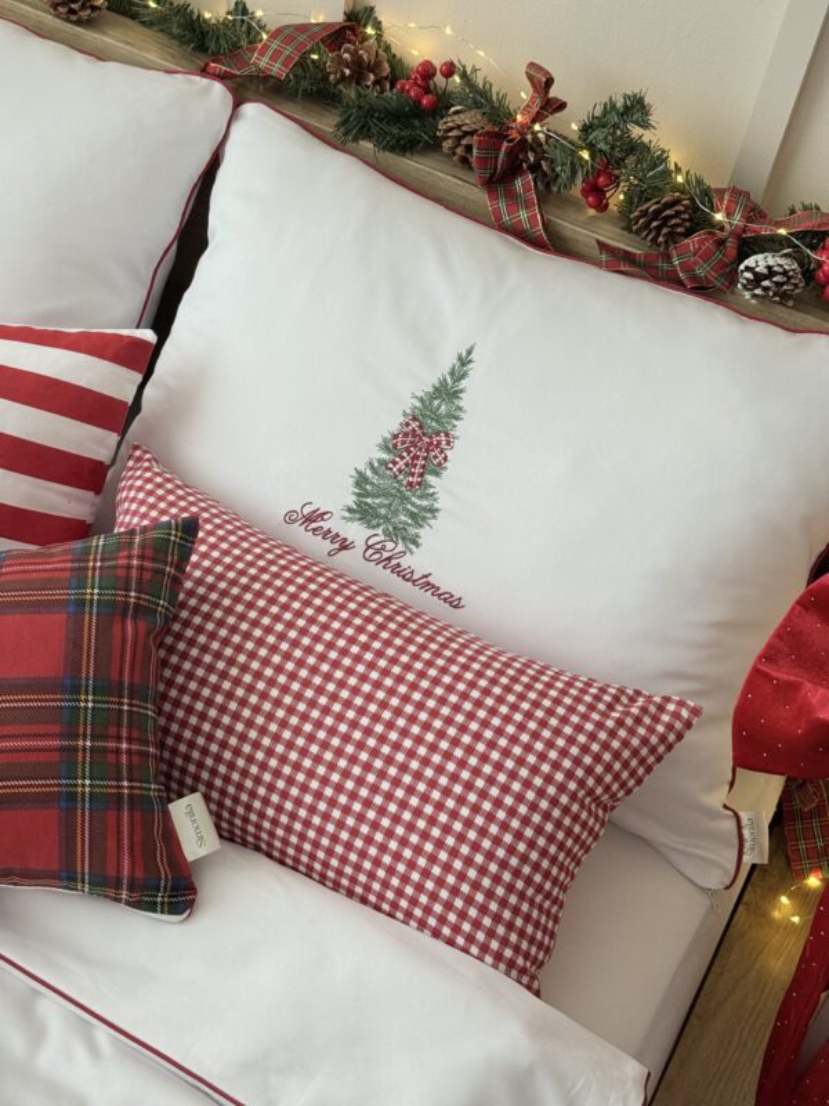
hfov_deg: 30.3
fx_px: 1533
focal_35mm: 48
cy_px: 553
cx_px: 414
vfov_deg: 39.7
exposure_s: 1/68
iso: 100
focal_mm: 6.76
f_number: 1.78
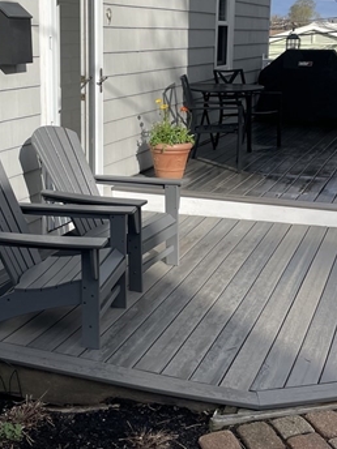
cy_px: 180
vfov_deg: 33.1
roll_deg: -0.7
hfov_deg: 25.2
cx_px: 152
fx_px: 753
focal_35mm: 58
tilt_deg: -10.3
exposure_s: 1/3731
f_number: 1.6
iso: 32
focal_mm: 4.2
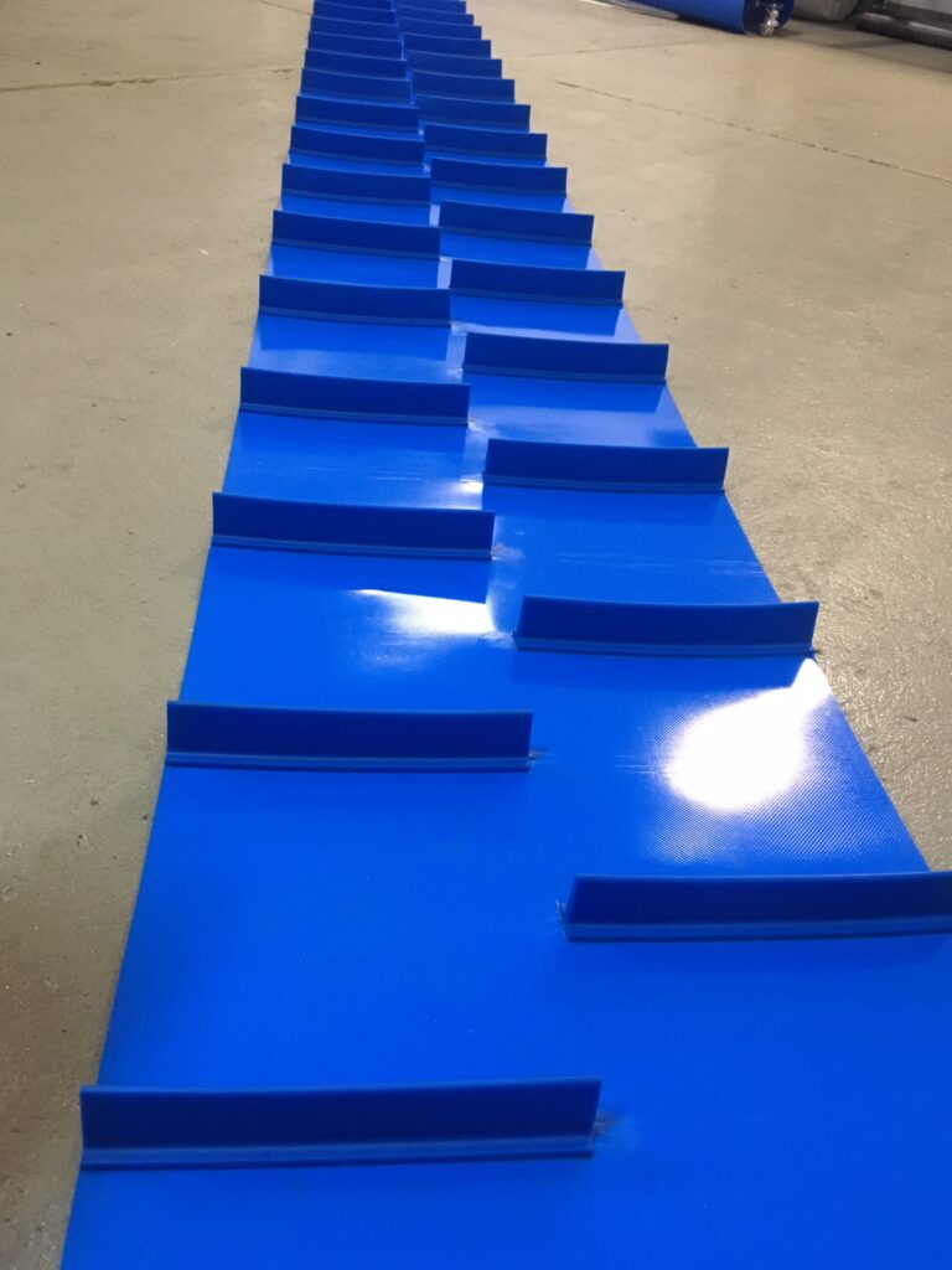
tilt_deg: -36.9
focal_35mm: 29
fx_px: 1063
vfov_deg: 61.7
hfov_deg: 48.2
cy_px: 635
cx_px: 476
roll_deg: -8.4
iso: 200
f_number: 2.2
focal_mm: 4.15
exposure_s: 1/17
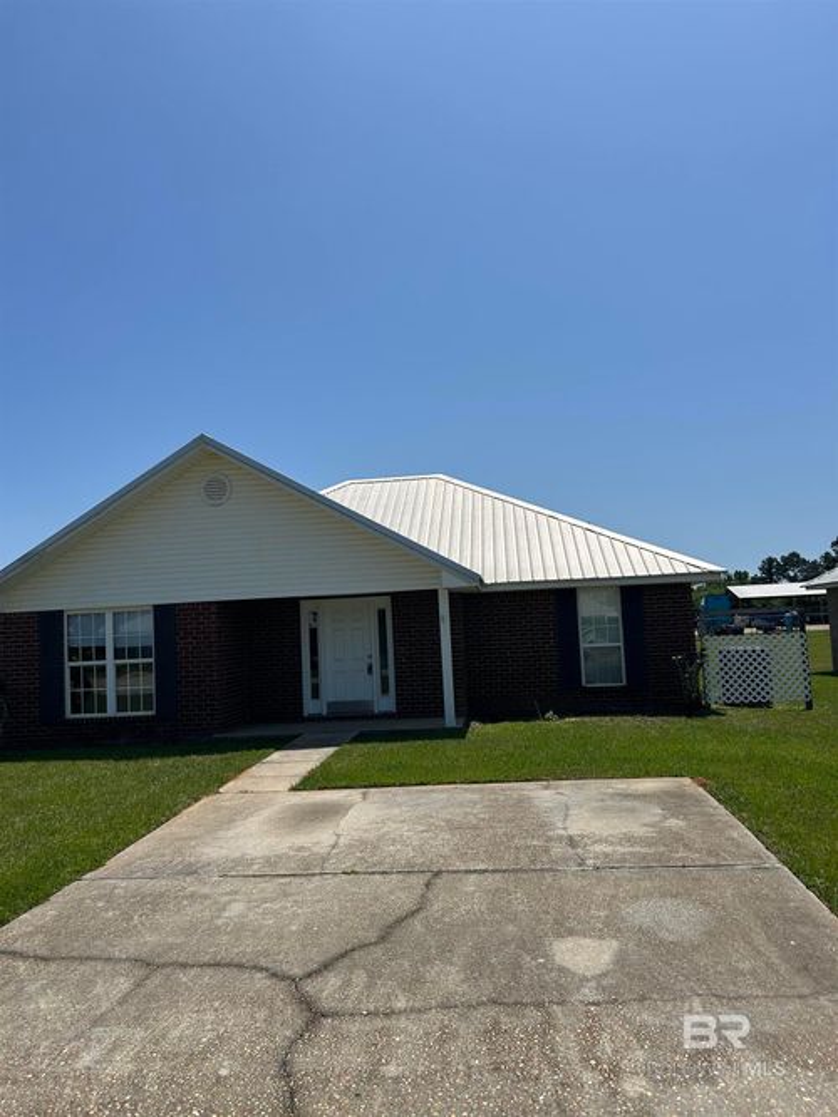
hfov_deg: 53.0
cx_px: 419
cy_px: 558
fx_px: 839
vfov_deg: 67.3
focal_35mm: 26
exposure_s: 1/7463
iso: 50
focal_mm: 5.7
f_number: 1.5
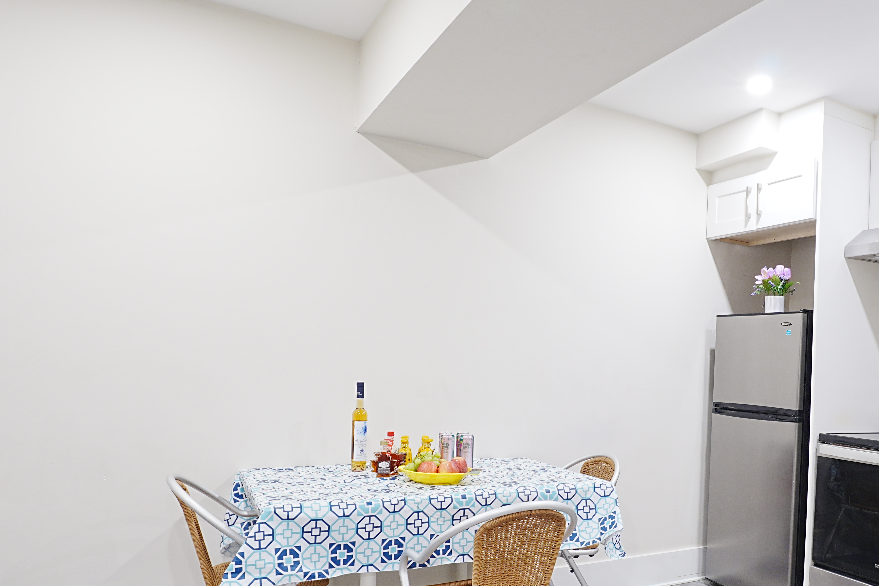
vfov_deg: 47.6
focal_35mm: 27
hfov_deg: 65.7
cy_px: 382
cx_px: 595
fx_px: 655
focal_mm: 11
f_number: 8
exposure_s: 1
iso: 100
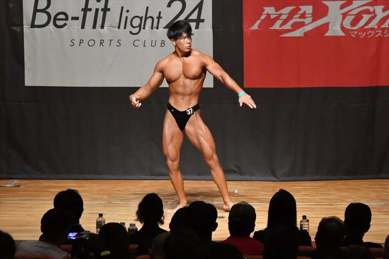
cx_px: 194
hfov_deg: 8.6
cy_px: 130
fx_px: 2592
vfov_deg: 5.7
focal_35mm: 240
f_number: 5.6
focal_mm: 160
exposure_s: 1/400
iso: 12800
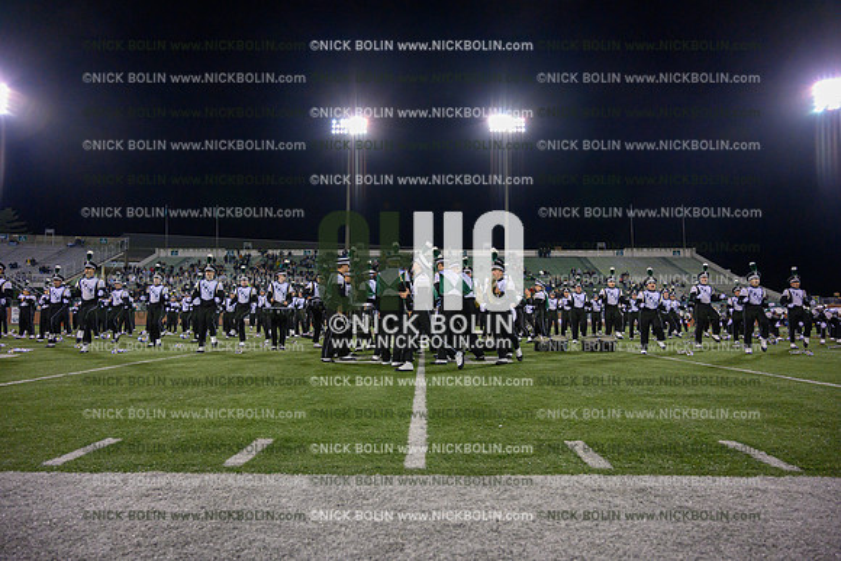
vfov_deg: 53.2
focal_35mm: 24
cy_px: 280
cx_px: 420
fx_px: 561
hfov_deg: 73.7
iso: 5000
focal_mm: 24
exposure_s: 1/1000
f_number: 4
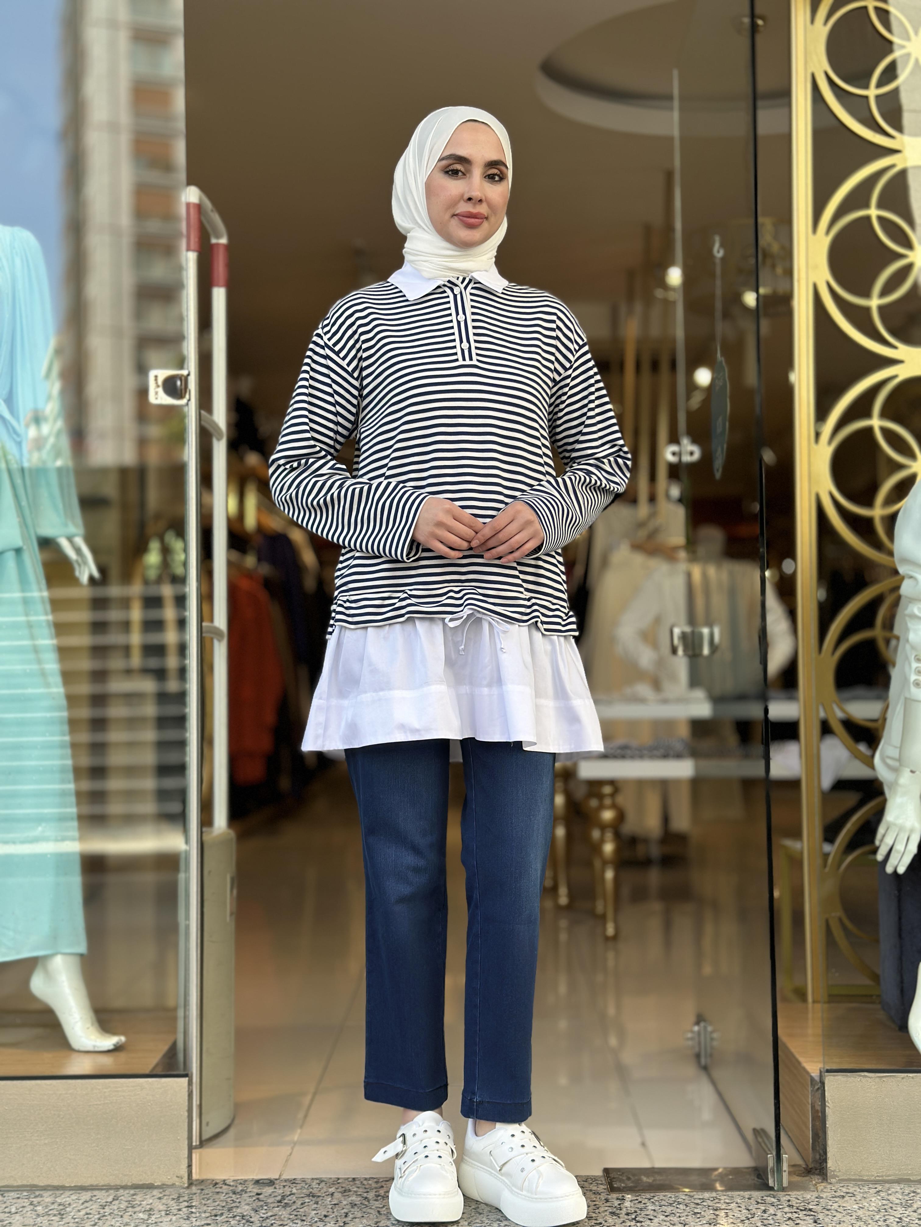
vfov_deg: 39.7
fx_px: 1703
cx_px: 460
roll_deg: +0.5
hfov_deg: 30.3
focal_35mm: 48
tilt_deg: +2.2
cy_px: 614
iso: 80
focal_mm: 6.86
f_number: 1.78
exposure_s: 1/555
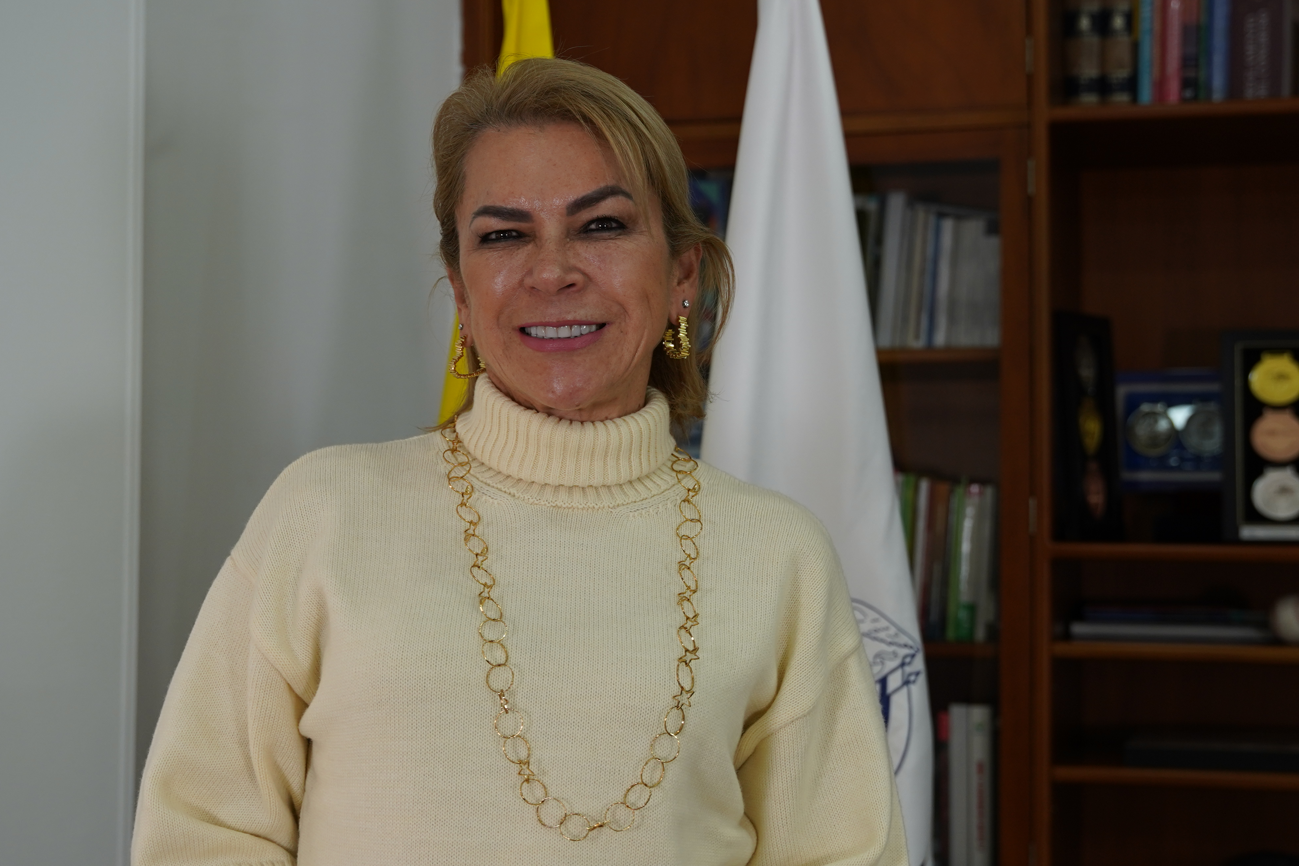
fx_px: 2165
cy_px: 433
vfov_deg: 22.6
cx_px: 650
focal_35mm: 60
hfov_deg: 33.4
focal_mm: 40.4
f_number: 3.5
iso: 400
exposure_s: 1/60
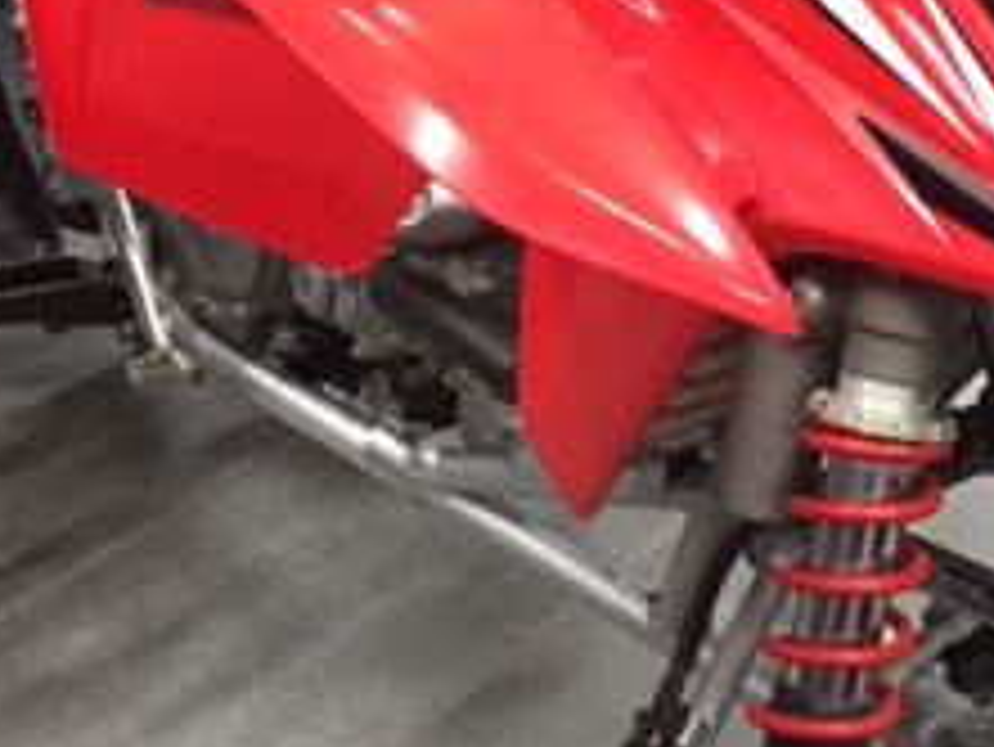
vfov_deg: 17.5
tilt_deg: -26.0
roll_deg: -3.8
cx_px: 648
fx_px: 2413
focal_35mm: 84
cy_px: 189
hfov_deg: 23.2
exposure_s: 1/30
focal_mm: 4.15
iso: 125
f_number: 2.2
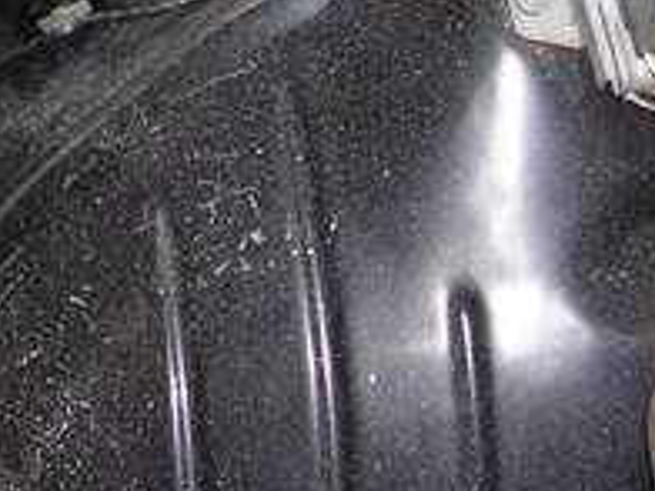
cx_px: -381
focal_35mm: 155
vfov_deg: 9.2
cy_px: -311
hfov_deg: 12.1
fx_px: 2933
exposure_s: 1/60.1
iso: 87
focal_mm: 6.3
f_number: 3.2
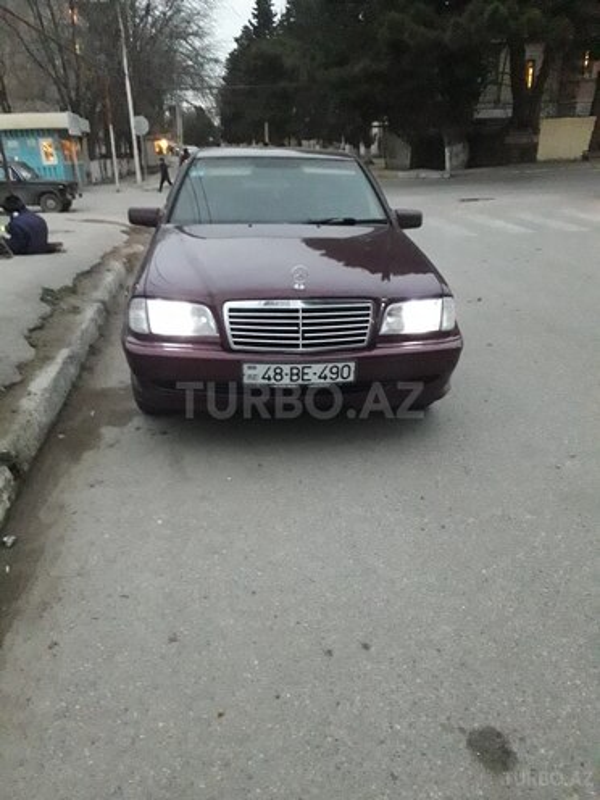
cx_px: 300
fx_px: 624
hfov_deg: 51.4
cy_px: 400
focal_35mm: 27
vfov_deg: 65.3
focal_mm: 3.6
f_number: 1.9
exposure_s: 1/17
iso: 800
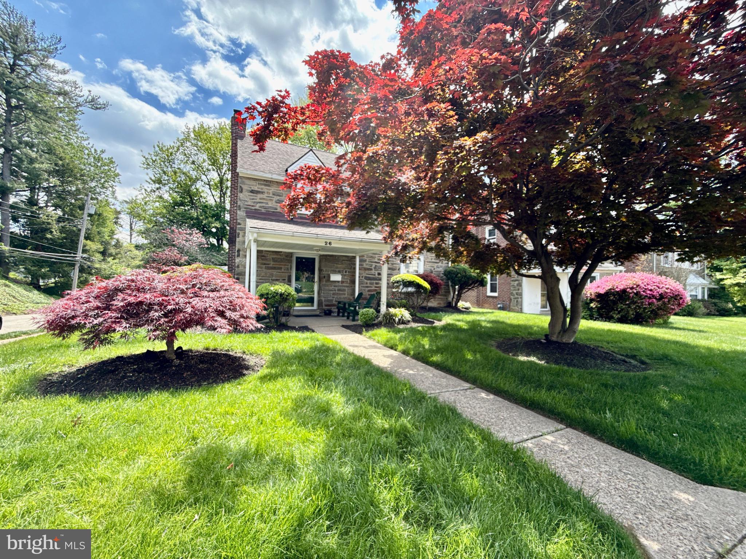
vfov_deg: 85.7
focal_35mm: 14
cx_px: 373
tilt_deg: +0.9
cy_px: 280
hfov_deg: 102.1
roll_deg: -1.5
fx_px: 302
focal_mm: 2.22
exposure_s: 1/243
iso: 32
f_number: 2.2
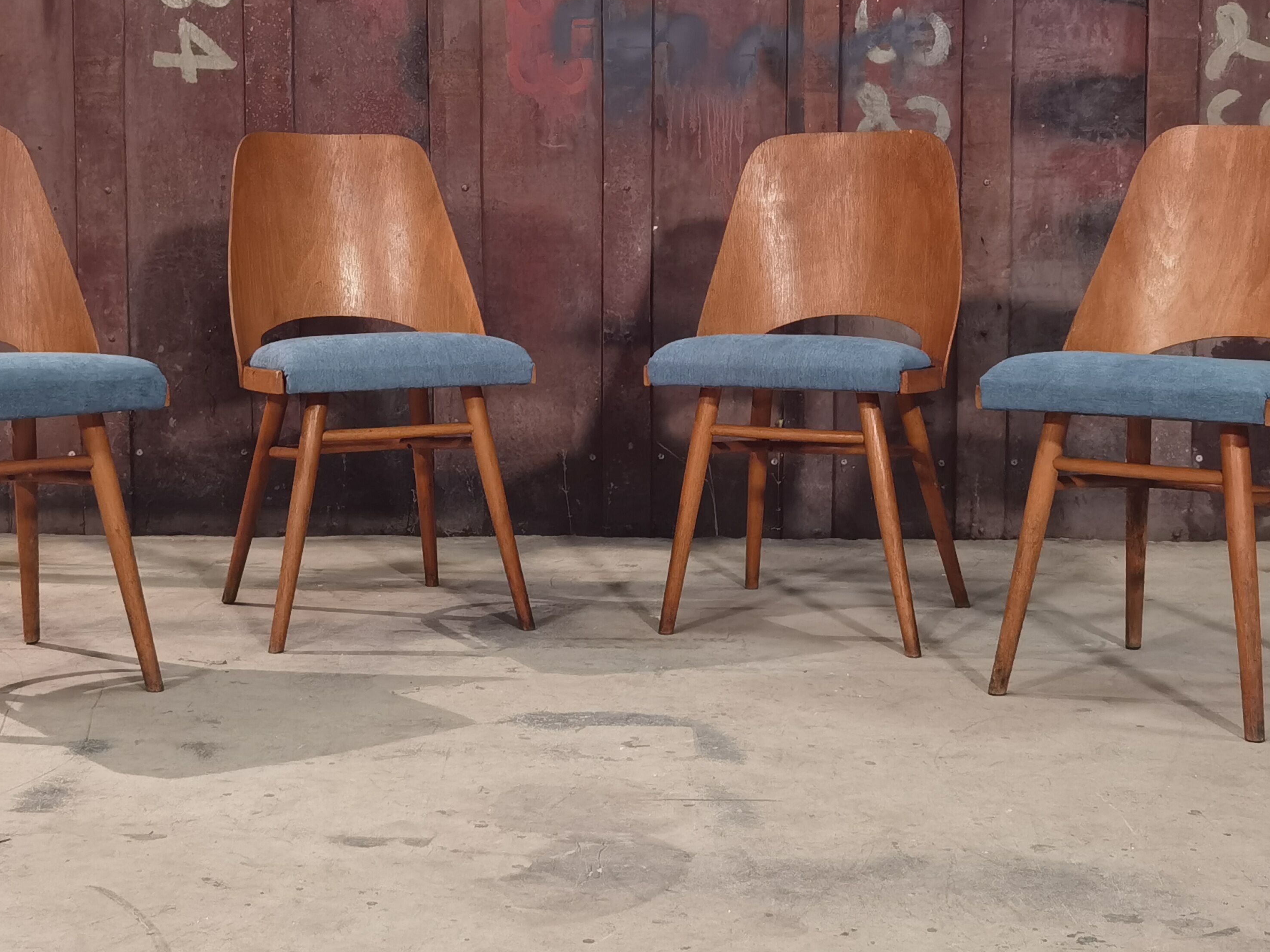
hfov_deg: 35.5
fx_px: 1981
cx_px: 588
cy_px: 358
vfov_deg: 27.0
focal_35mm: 54
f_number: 1.9
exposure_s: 1/33.3
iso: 400
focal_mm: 6.71
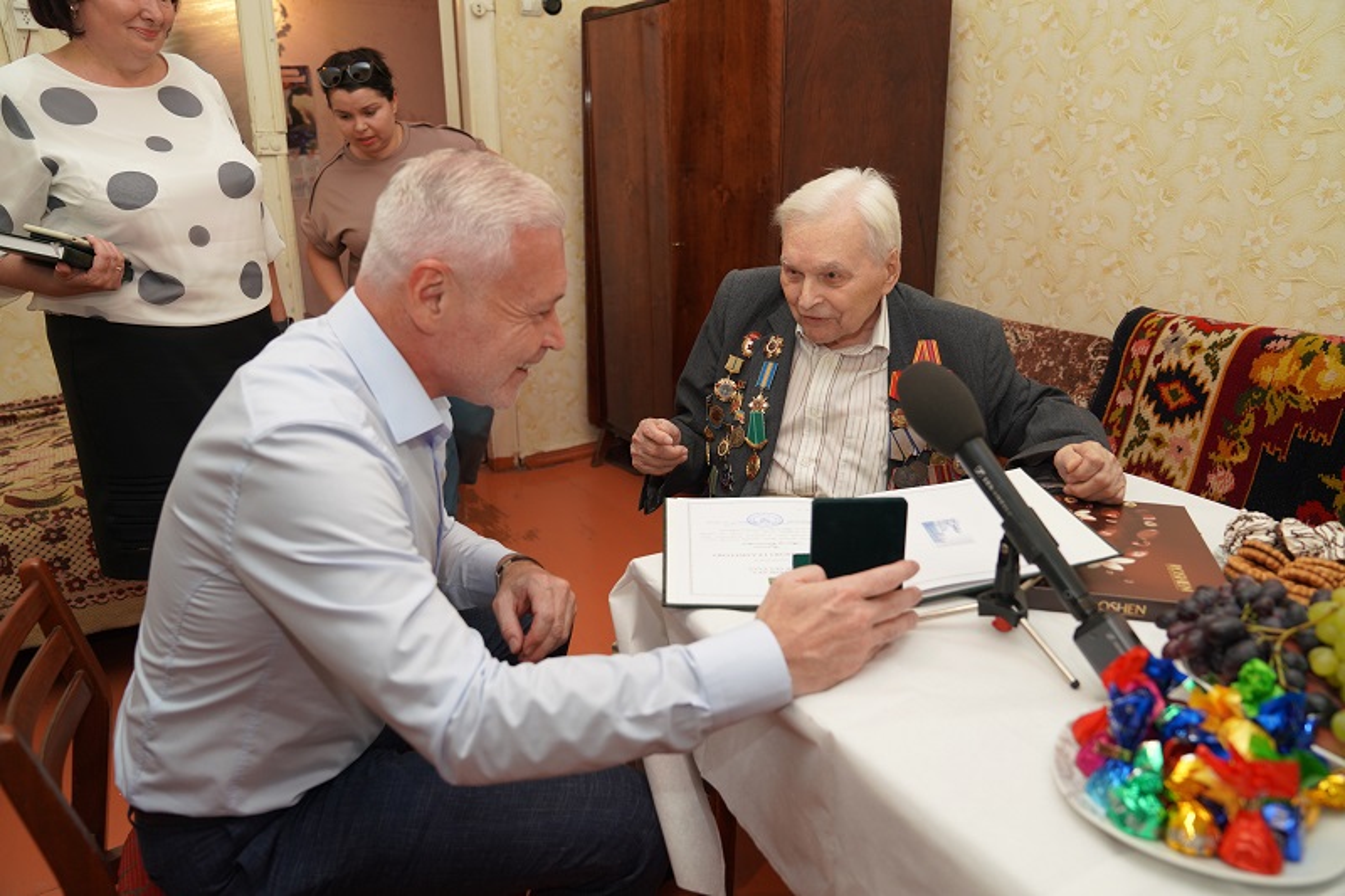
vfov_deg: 53.1
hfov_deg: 73.8
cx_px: 672
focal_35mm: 24
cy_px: 448
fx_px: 896
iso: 640
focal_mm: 24
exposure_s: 1/160
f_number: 3.2
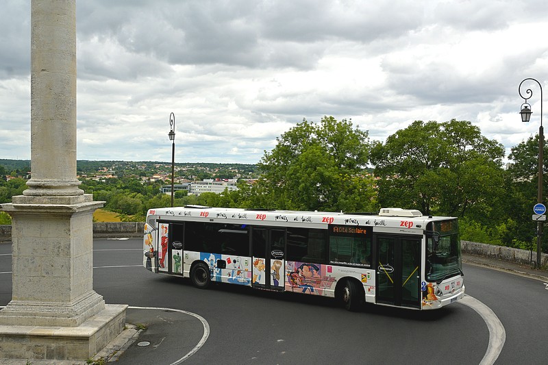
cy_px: 182
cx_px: 274
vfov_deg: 35.5
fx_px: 571
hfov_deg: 51.3
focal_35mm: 38
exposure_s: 1/400
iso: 125
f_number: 7.1
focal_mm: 25
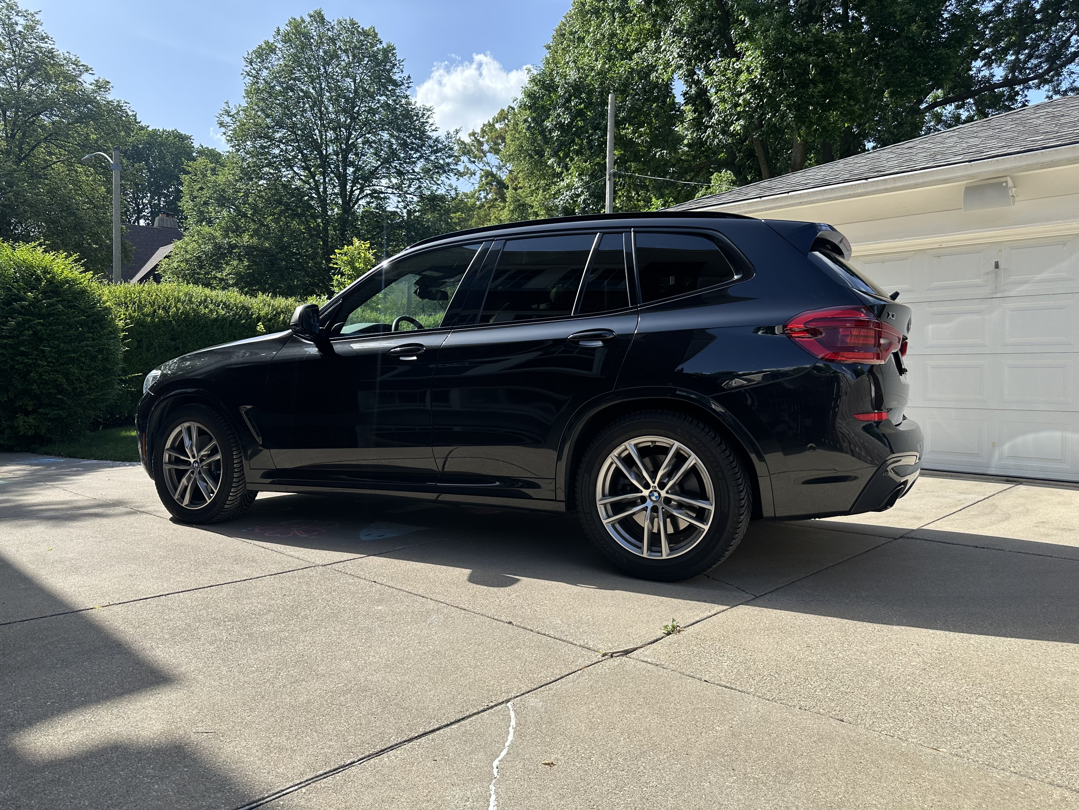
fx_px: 748
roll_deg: -0.7
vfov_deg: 56.8
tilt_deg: -1.1
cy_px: 405
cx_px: 540
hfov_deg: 71.6
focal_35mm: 24
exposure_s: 1/2410
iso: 80
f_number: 1.78
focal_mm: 6.86
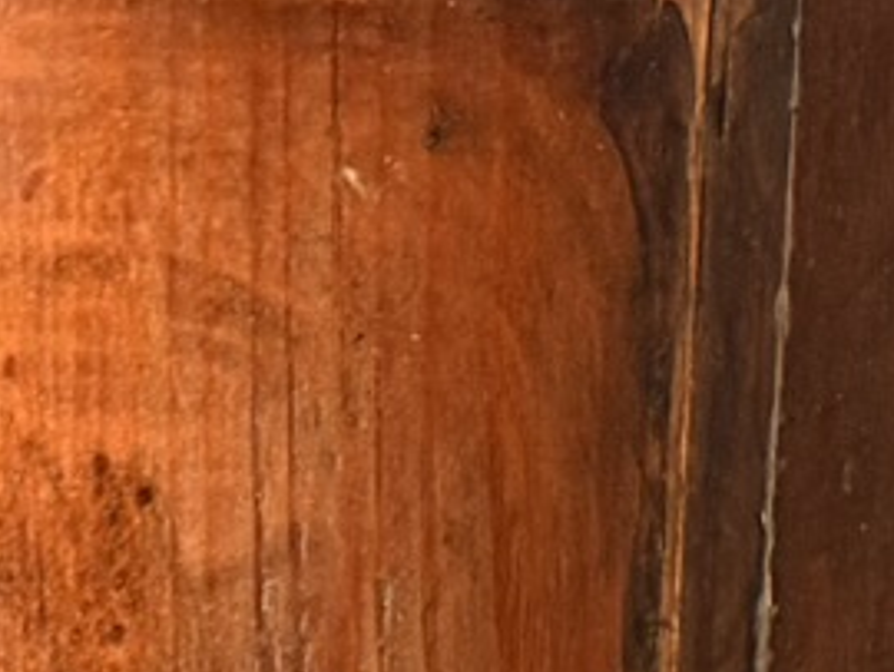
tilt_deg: -21.5
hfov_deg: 10.7
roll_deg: -4.1
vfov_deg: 7.7
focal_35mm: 182
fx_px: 4705
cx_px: 950
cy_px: 1503
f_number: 1.78
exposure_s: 1/60
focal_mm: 6.76
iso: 250
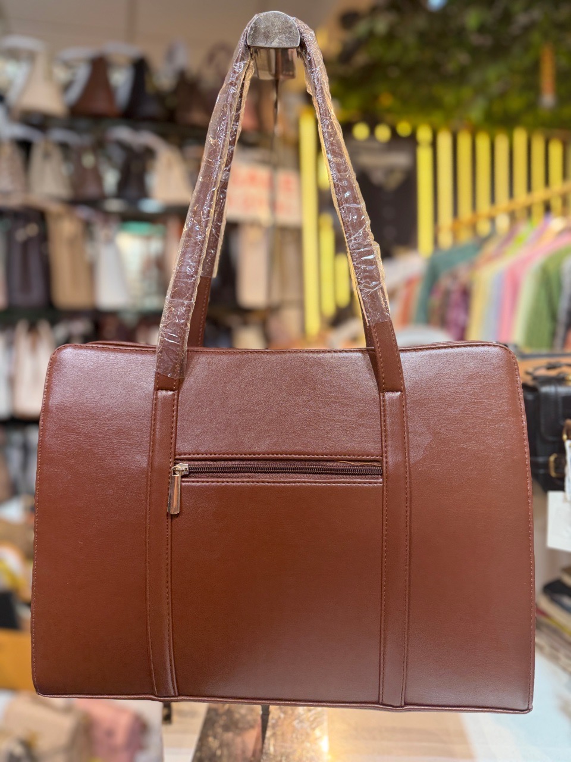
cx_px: 286
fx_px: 528
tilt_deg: -5.2
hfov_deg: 56.8
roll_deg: +0.9
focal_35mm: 24
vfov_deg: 71.6
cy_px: 381
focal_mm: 6.76
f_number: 1.78
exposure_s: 1/100
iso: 100
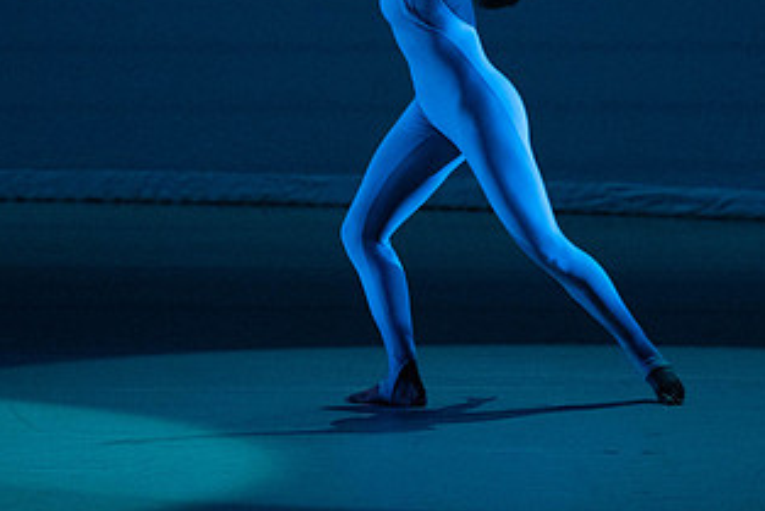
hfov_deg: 3.3
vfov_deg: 2.2
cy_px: 65
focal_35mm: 617
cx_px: 530
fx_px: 13117
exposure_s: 1/400
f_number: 5.6
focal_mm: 333
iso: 16000
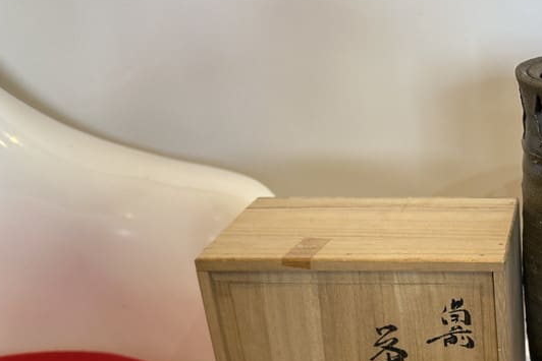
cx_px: 571
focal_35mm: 61
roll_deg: +0.5
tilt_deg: -29.0
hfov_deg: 30.1
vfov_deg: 21.3
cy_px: 377
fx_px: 919
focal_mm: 5.7
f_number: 1.5
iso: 80
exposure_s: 1/60
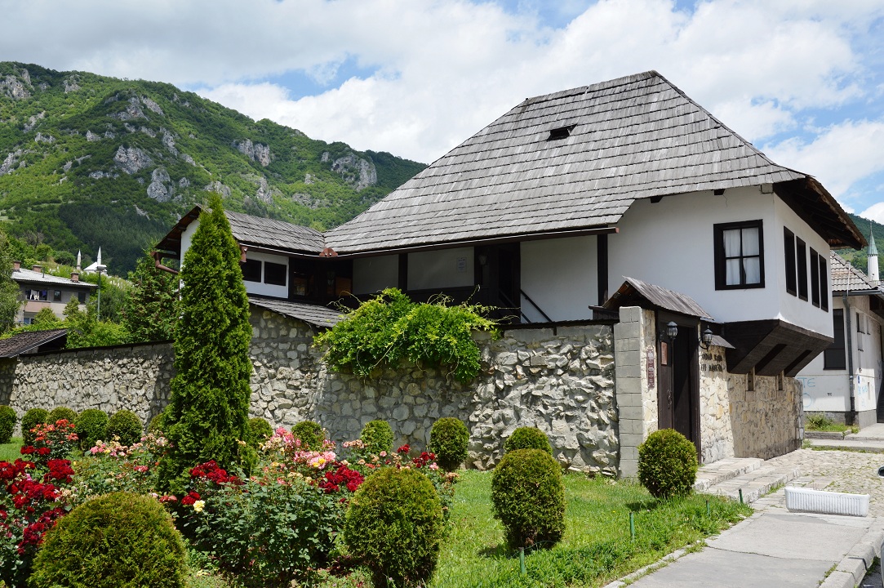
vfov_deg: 39.9
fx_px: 810
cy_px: 294
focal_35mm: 33
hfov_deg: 57.3
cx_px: 442
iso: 100
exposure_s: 1/250
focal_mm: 22
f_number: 8
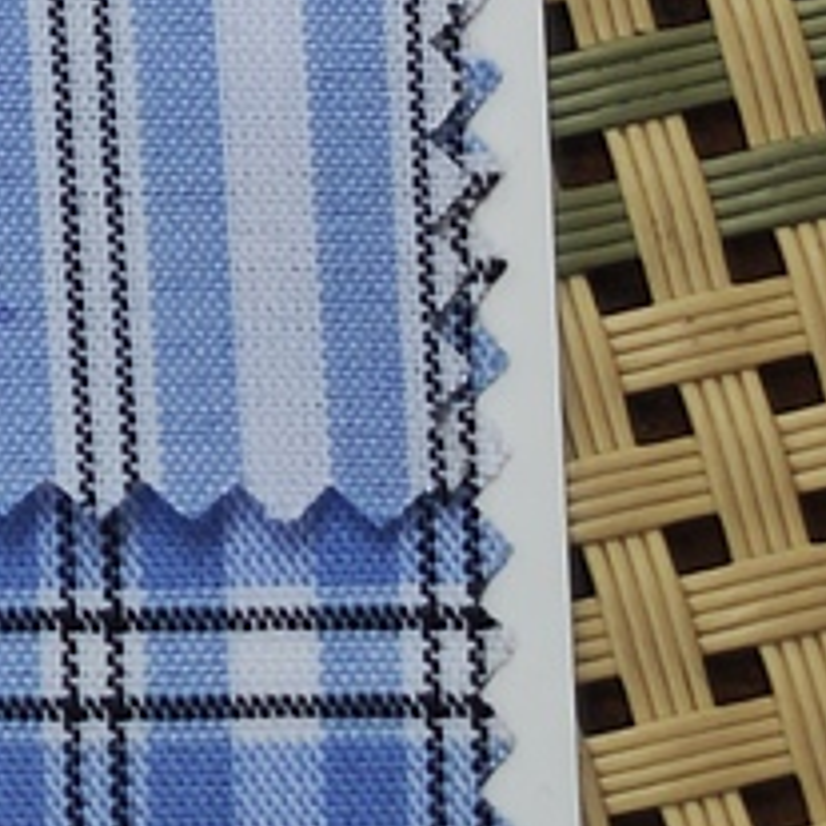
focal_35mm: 342
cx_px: -1592
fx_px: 9233
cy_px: -848
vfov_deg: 5.0
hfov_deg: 4.9
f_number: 1.44
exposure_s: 1/100
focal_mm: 6.68
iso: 100
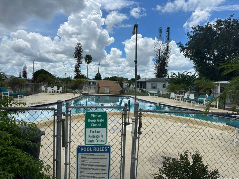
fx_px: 166
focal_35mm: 24
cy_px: 90
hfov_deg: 71.6
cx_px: 120
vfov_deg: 56.8
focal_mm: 6.86
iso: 80
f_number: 1.78
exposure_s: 1/8929
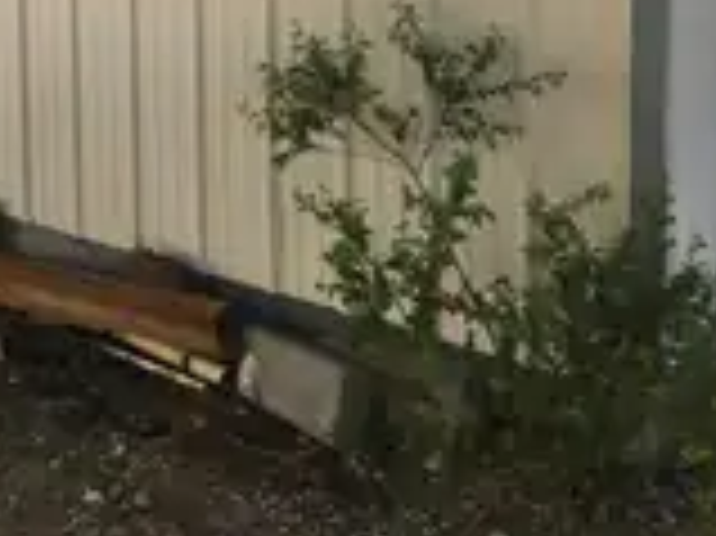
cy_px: -135
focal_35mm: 58
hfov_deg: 29.8
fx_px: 1199
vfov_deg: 22.8
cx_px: -81
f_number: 1.8
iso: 20
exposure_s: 1/997
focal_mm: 5.4
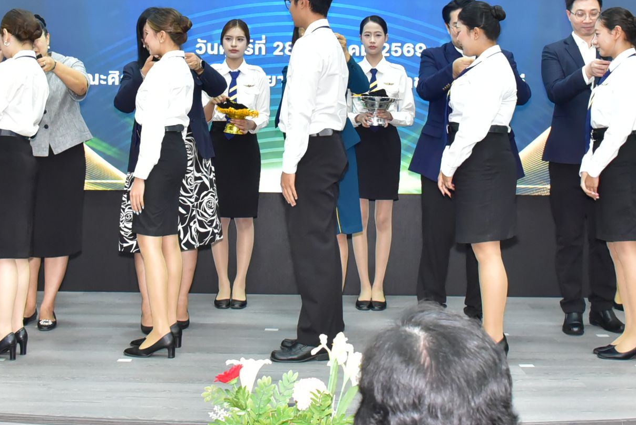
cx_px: 308
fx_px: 1025
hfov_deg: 34.5
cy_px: 32
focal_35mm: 58
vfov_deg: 22.8
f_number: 5.6
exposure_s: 1/200
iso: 4000
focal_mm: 28
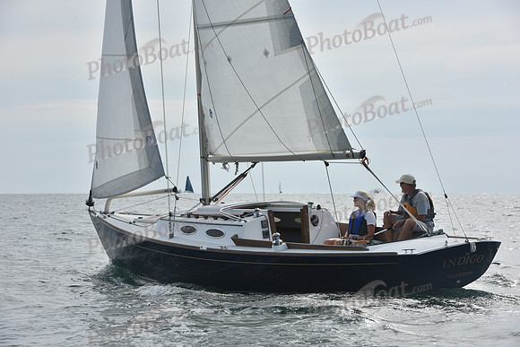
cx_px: 260
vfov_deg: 11.0
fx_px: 1806
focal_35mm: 125
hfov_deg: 16.4
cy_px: 174
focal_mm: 125
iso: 320
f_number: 10
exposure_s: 1/1250
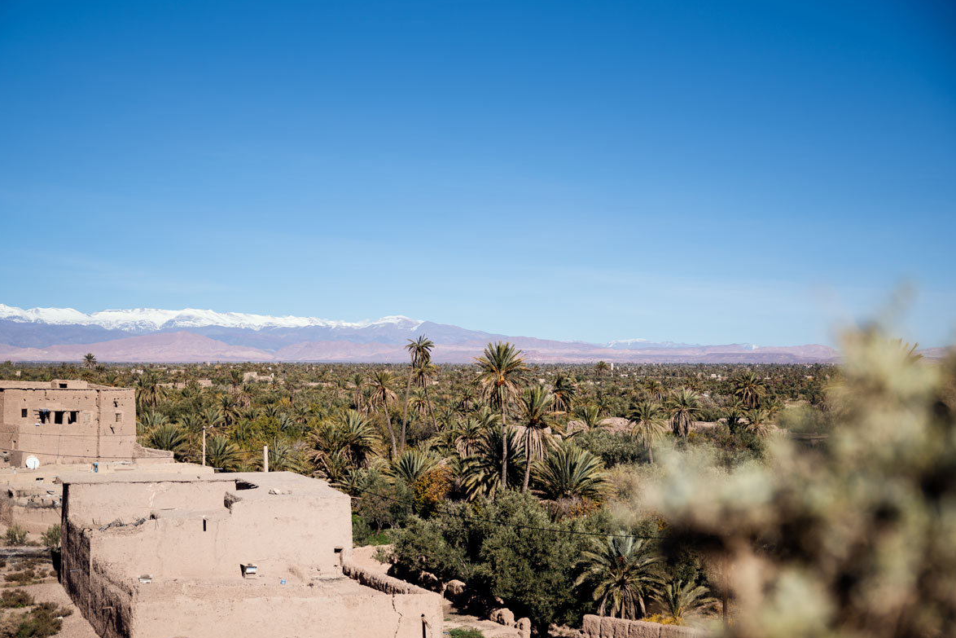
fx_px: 1222
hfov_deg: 42.7
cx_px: 483
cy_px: 316
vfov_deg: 29.3
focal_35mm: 46
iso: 100
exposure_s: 1/3200
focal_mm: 45
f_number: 2.8
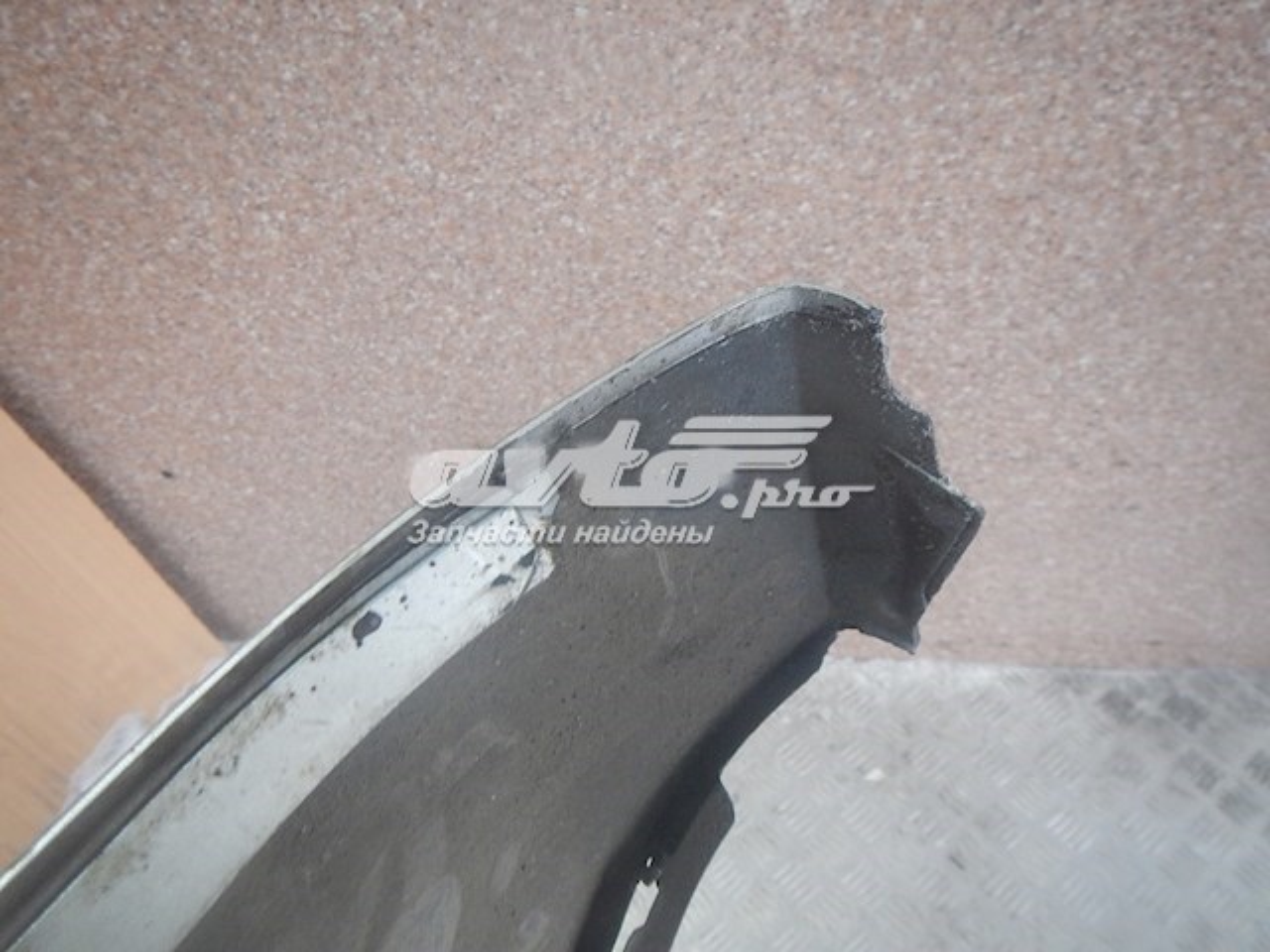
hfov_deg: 63.4
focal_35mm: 28
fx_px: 1027
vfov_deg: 49.7
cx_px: 635
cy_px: 476
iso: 400
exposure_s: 1/100
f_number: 3.9
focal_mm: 5
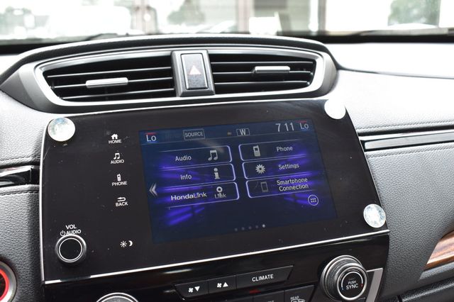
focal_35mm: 38
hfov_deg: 51.3
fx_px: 473
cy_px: 151
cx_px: 227
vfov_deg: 35.5
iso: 400
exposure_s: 1/40
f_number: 7.1
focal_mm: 25
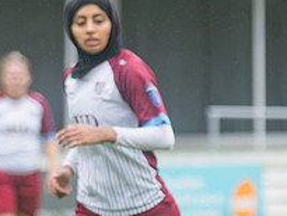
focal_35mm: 1042
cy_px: 290
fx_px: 8644
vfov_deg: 1.4
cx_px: 136
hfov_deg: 1.9
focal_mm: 180
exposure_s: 1/1600
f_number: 2.8
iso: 640
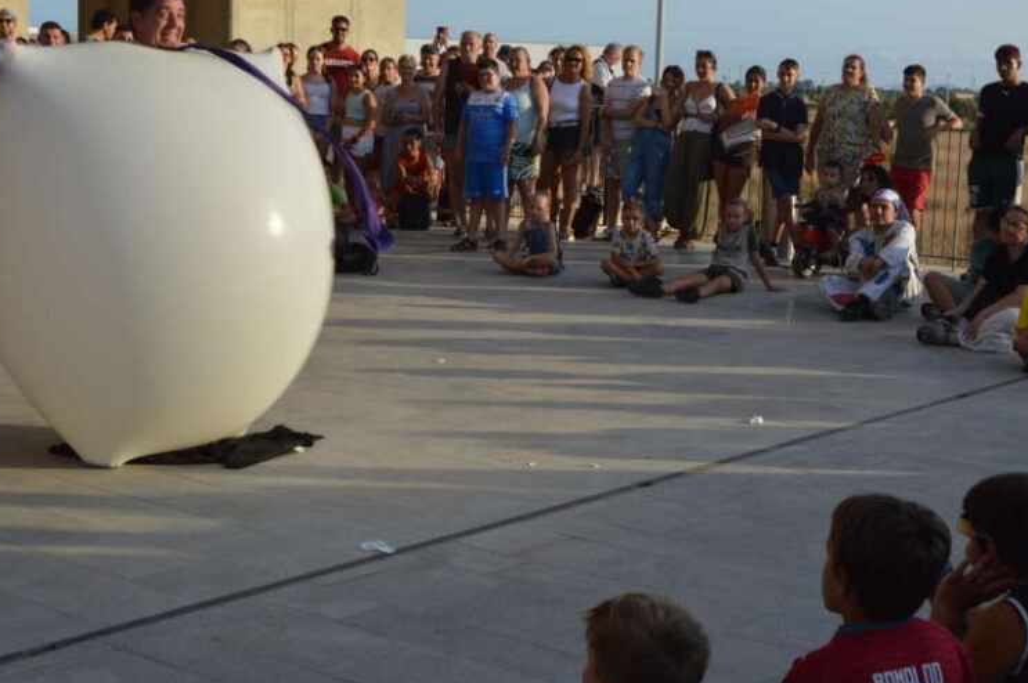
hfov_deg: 32.3
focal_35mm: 62
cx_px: 598
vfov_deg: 21.9
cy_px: 303
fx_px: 1769
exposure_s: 1/200
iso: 100
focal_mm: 30
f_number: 7.1
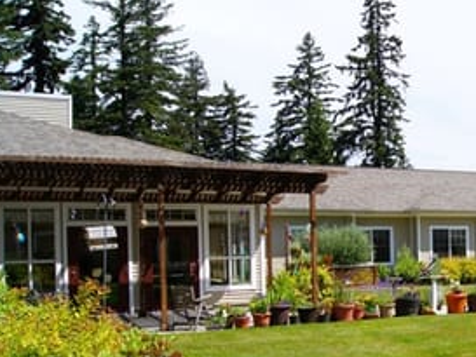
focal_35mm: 38
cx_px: 337
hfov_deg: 47.7
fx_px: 523
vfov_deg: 37.7
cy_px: 172
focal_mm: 18
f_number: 11
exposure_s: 1/125
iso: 100
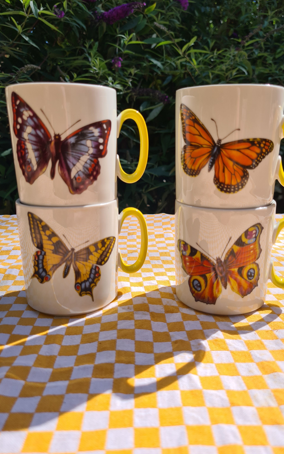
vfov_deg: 66.5
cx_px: 152
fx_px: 347
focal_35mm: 28
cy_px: 229
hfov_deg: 44.5
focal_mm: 5.4
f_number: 1.8
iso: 50
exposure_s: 1/2536
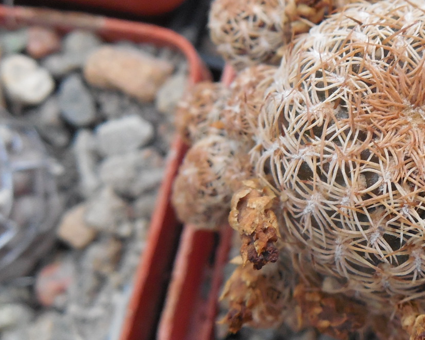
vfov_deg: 25.7
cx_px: 363
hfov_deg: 30.8
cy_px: 125
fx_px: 742
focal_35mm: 59
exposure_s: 1/13
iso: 400
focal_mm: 5.6
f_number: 3.6
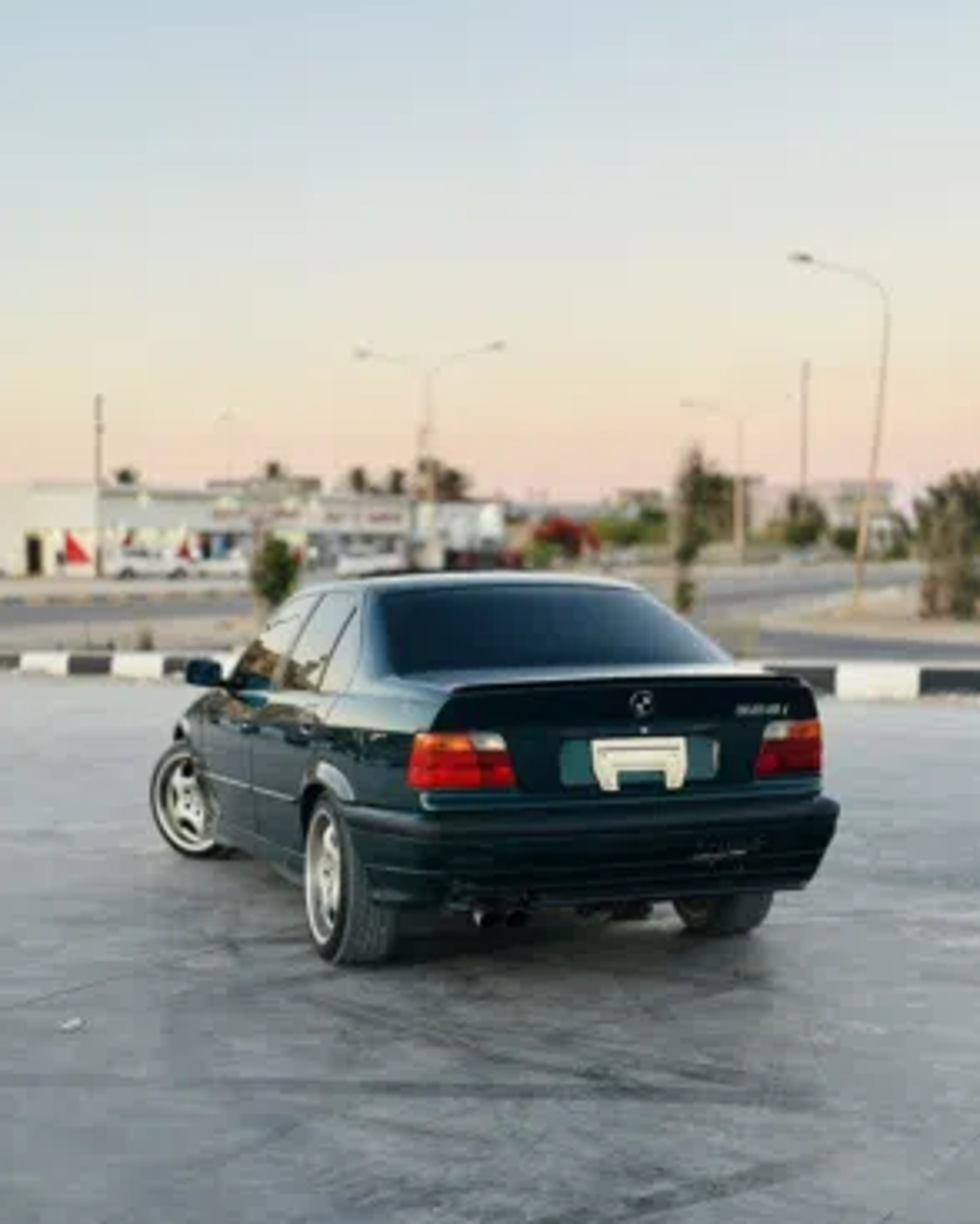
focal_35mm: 51
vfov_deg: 36.6
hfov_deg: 29.7
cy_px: 634
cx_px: 487
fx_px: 1847
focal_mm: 6.86
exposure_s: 1/166
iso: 125
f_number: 1.78
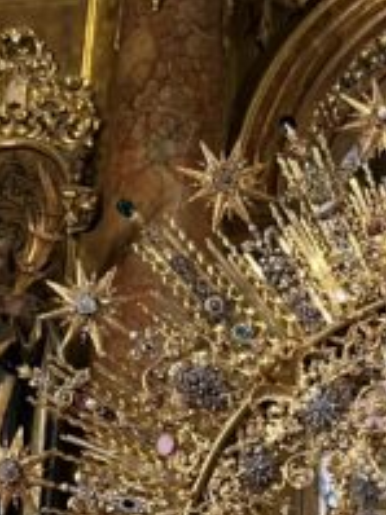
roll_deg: +1.3
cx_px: 549
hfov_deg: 14.8
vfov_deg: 17.5
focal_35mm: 94
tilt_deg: +13.4
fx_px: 1399
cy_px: 885
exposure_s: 1/50
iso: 100
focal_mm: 5.1
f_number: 1.6
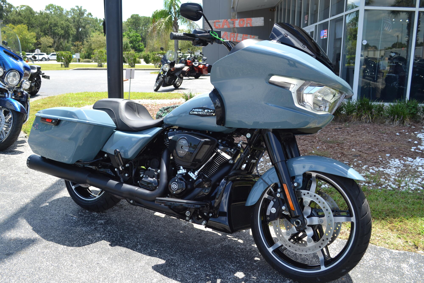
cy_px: 142
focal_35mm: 33
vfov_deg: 40.0
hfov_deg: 57.2
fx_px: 389
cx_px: 212
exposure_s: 1/160
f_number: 5.6
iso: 100
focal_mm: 22
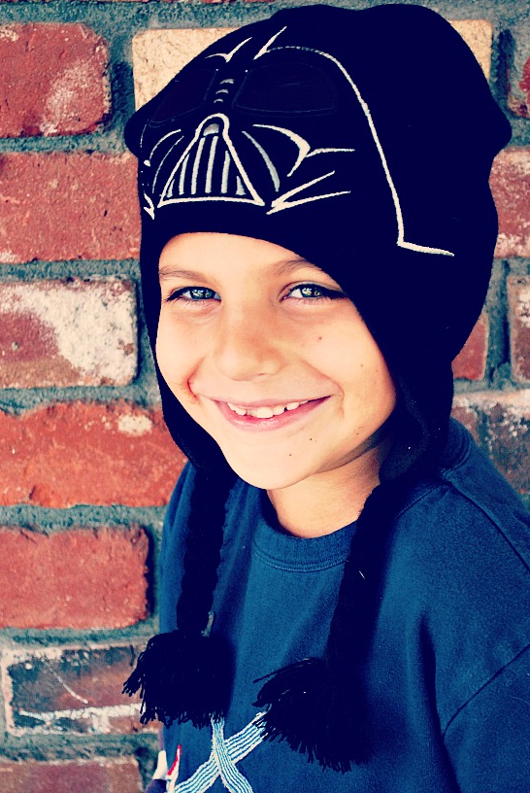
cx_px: 266
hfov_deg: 19.0
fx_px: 1586
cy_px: 398
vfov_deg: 28.0
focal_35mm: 72
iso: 800
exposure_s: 1/160
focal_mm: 46
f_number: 5.3
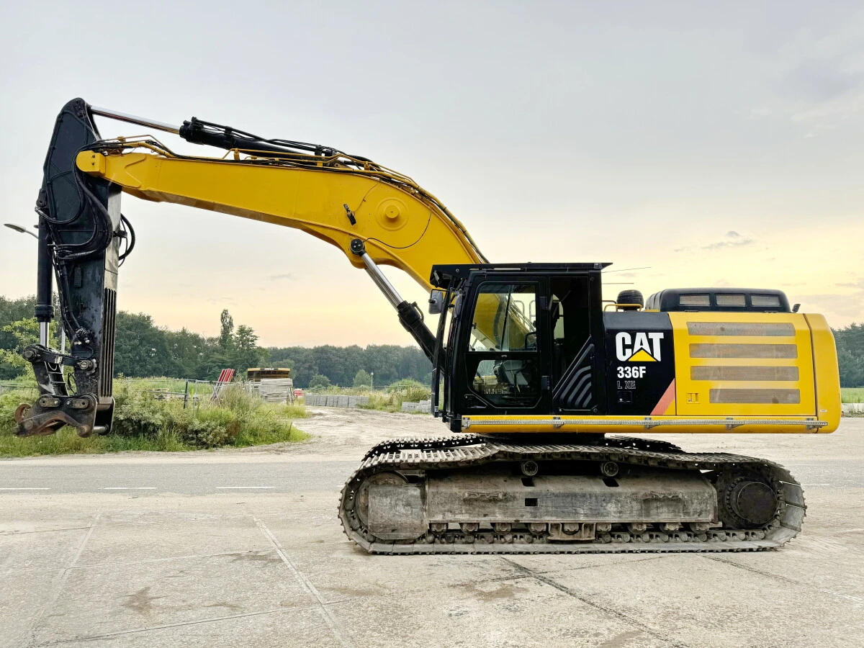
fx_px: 599
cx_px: 432
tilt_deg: +5.9
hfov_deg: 71.6
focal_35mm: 24
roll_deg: +0.9
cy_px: 324
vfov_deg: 56.8
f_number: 1.78
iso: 80
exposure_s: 1/308
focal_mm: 6.76
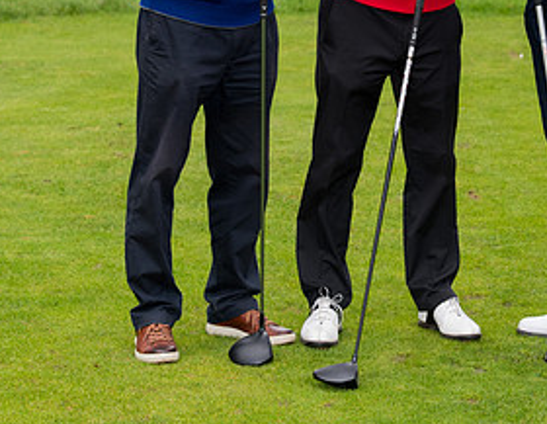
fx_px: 3471
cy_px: 12
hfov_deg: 9.0
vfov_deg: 7.0
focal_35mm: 217
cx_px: 335
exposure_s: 1/250
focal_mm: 92
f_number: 5.6
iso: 400
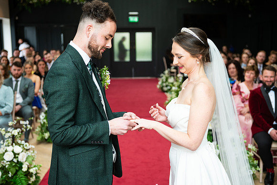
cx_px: 138
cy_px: 92
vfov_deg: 24.6
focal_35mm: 55
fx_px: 423
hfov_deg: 36.2
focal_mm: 55
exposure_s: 1/200
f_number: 3.5
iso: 400
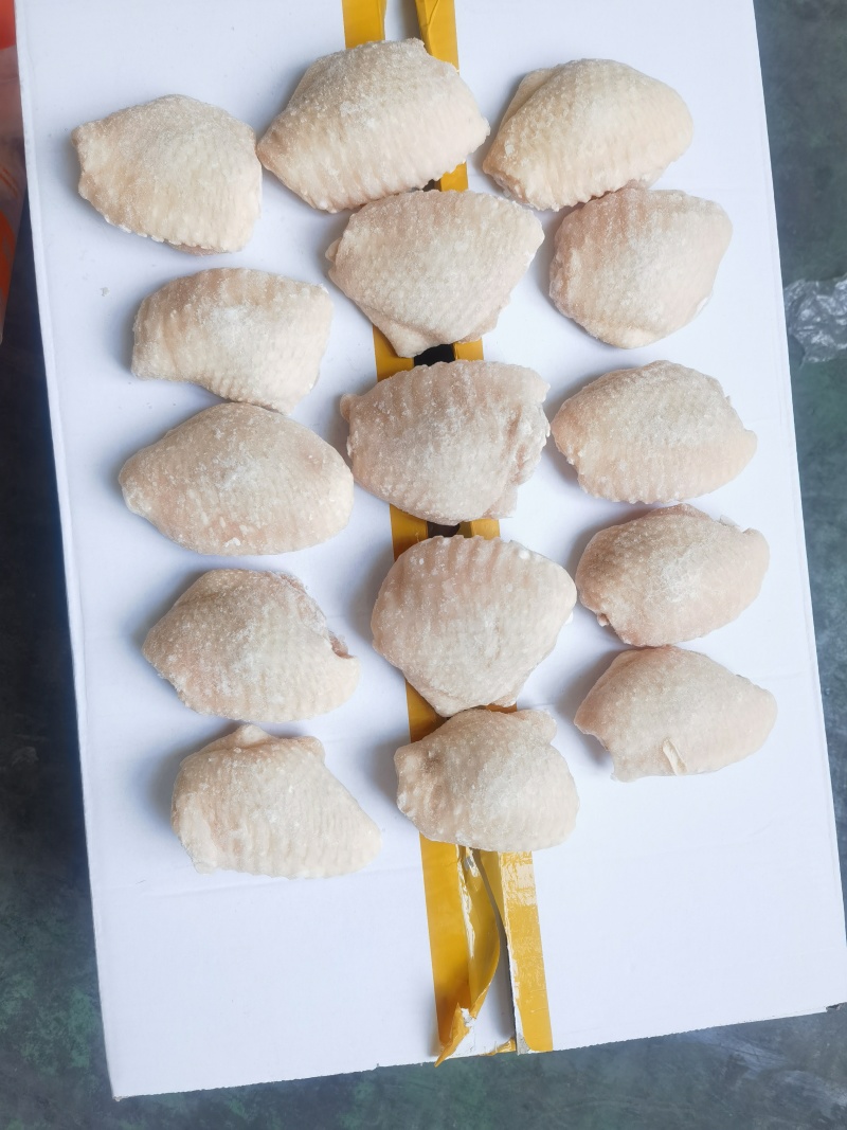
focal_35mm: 27
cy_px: 565
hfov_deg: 51.3
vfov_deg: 65.3
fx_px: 881
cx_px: 424
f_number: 1.9
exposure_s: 1/50
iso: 160
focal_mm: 6.67
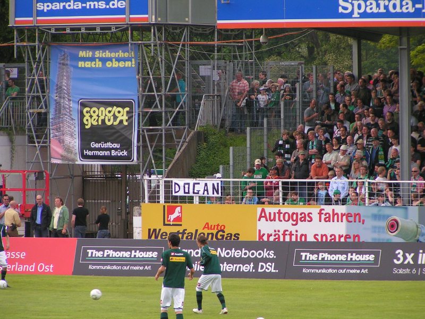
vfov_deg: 5.0
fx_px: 3646
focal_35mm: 297
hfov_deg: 6.7
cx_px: 212
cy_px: 160
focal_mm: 45.4
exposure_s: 1/320
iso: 100
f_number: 3.5
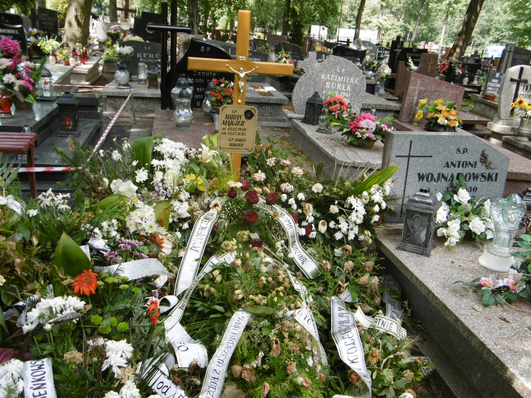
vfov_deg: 44.2
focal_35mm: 32
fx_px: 491
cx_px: 266
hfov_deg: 56.8
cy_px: 199
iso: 100
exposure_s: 1/125
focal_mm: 5.8
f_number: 3.5
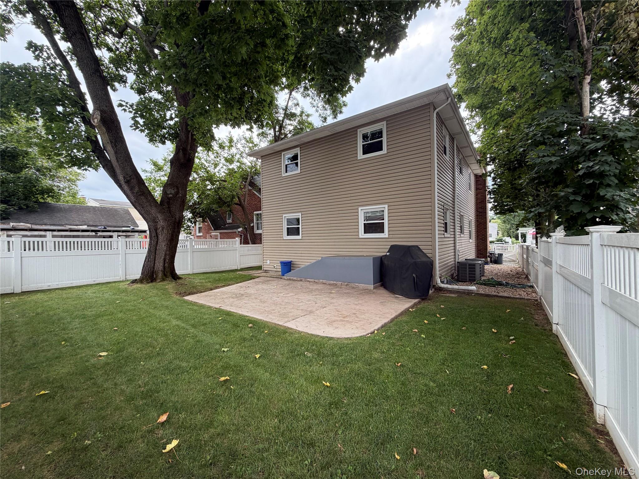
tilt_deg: +0.3
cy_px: 240
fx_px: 258
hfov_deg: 102.1
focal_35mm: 14
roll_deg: +1.0
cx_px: 320
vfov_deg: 85.7
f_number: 2.2
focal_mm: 2.22
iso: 64
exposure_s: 1/121
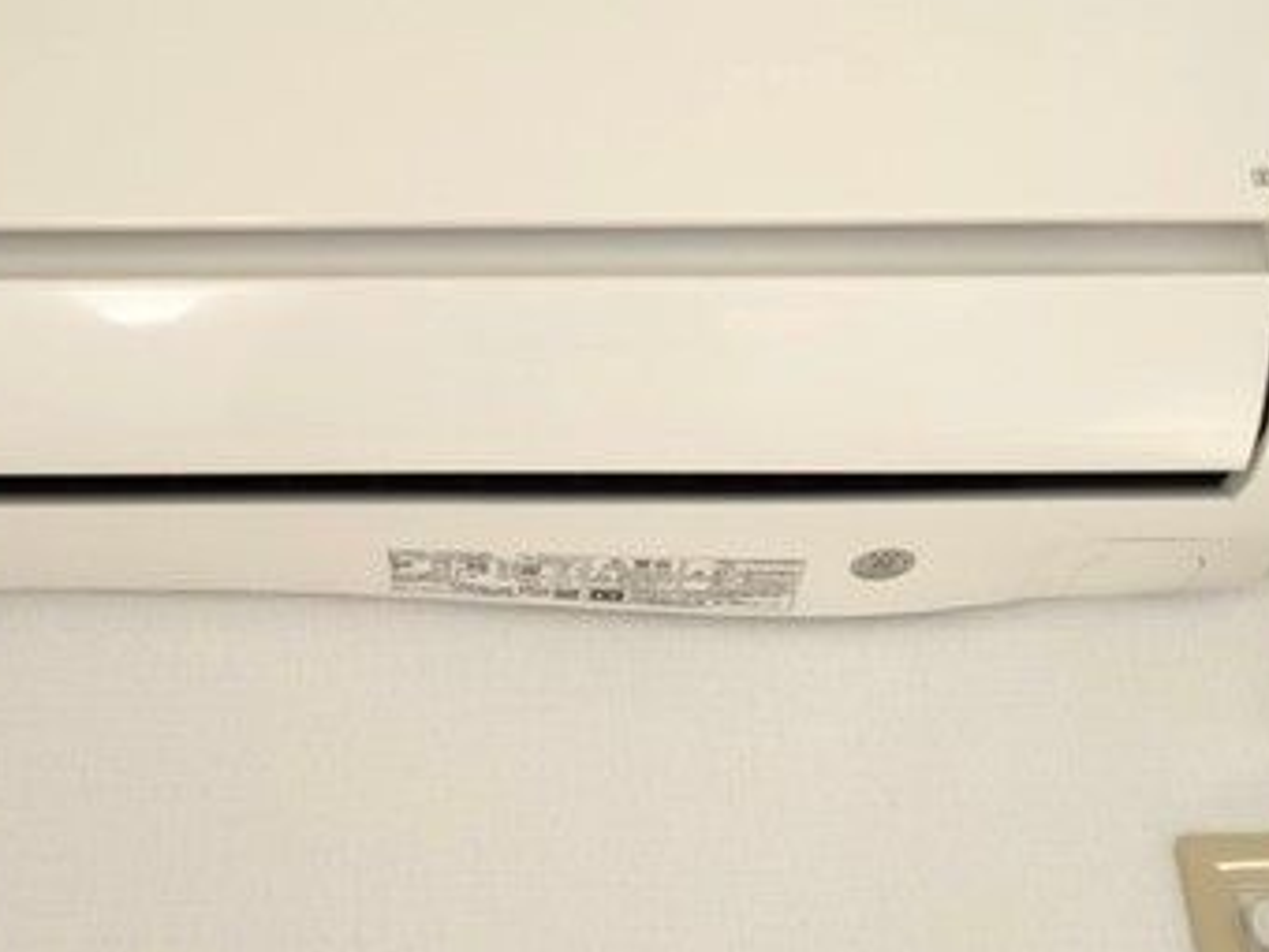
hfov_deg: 40.2
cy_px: 329
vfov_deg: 30.7
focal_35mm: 47
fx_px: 1723
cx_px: 485
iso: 85
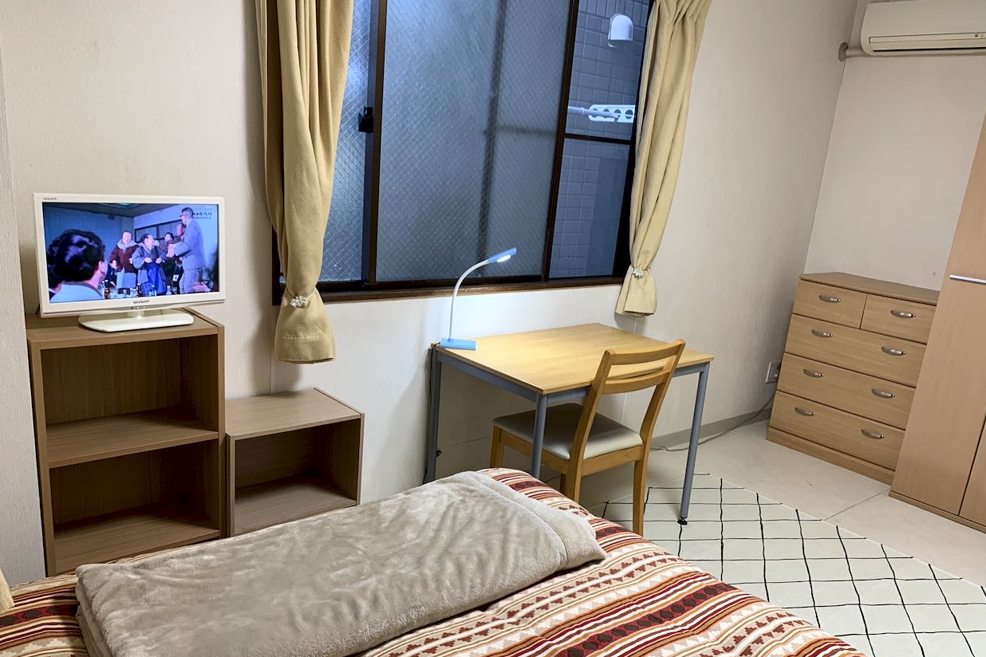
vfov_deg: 46.3
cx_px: 496
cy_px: 376
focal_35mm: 28
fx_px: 767
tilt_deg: -17.4
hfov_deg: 65.5
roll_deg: -4.8
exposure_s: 1/50
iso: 100
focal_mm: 4.25
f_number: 1.8
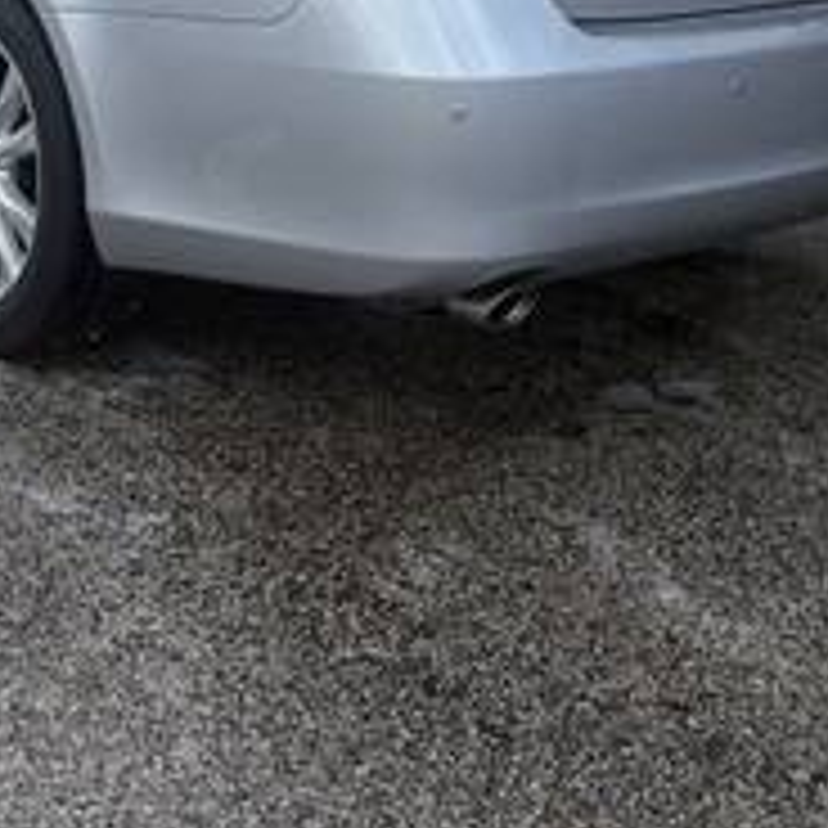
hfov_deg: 28.4
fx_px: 1624
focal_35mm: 60
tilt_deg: -4.3
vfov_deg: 26.4
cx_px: 274
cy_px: -76
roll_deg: -0.2
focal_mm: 5.96
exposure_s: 1/2747
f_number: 1.6
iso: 50
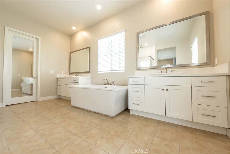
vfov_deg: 81.2
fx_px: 89
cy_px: 77
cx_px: 115
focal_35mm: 14
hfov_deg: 104.2
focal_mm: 14
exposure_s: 1/160
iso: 400
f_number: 6.3
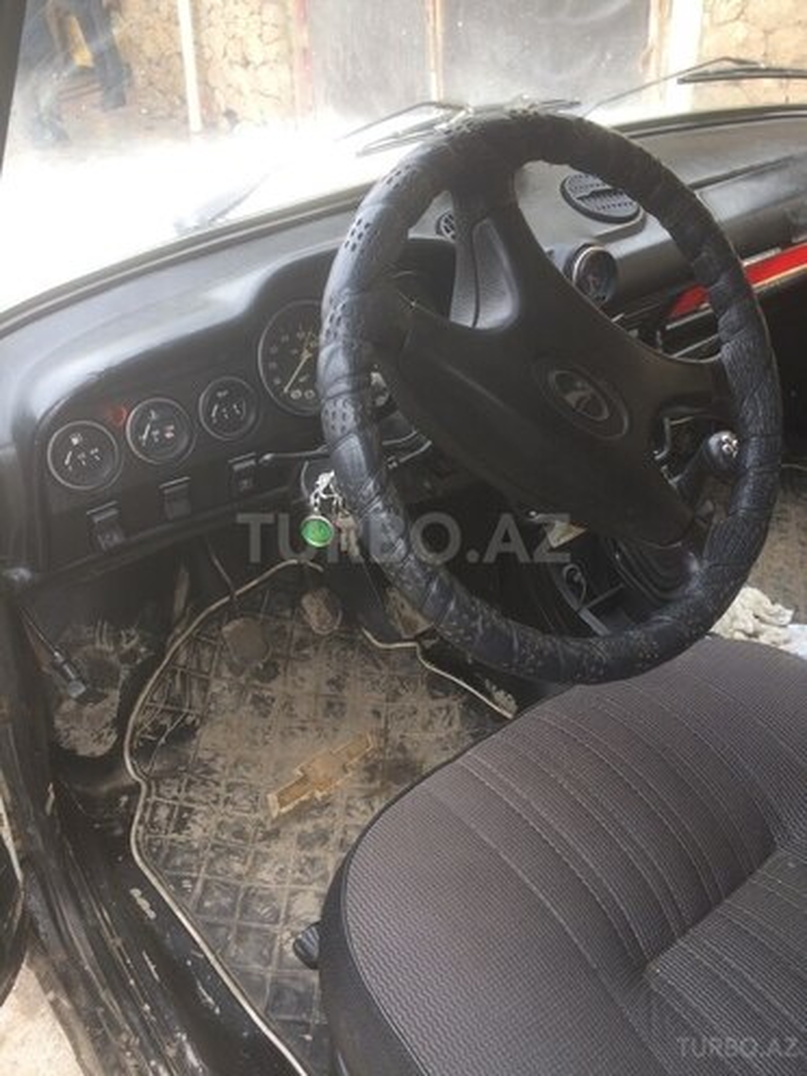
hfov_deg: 48.2
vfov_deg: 61.7
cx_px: 404
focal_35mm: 29
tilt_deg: -33.5
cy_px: 538
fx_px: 901
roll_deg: +5.1
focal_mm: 4.15
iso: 32
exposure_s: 1/107
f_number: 2.2
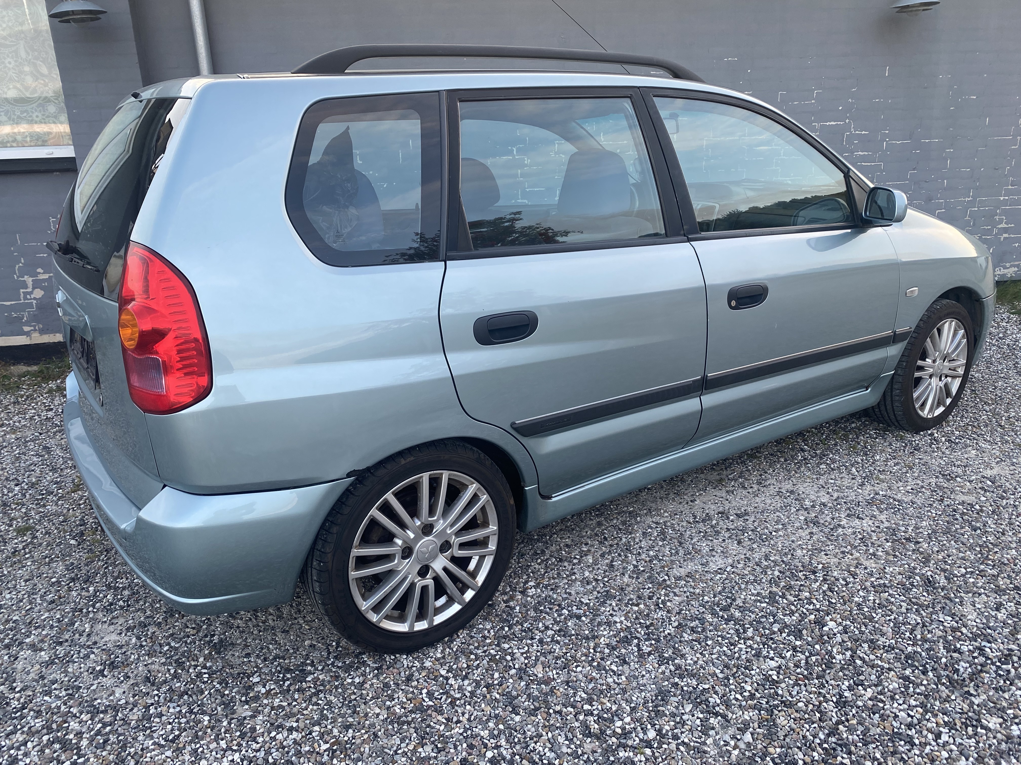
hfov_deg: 67.3
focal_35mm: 26
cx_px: 510
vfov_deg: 53.1
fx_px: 767
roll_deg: +0.9
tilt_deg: -18.2
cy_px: 382
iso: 50
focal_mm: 4.25
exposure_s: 1/121
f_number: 1.8
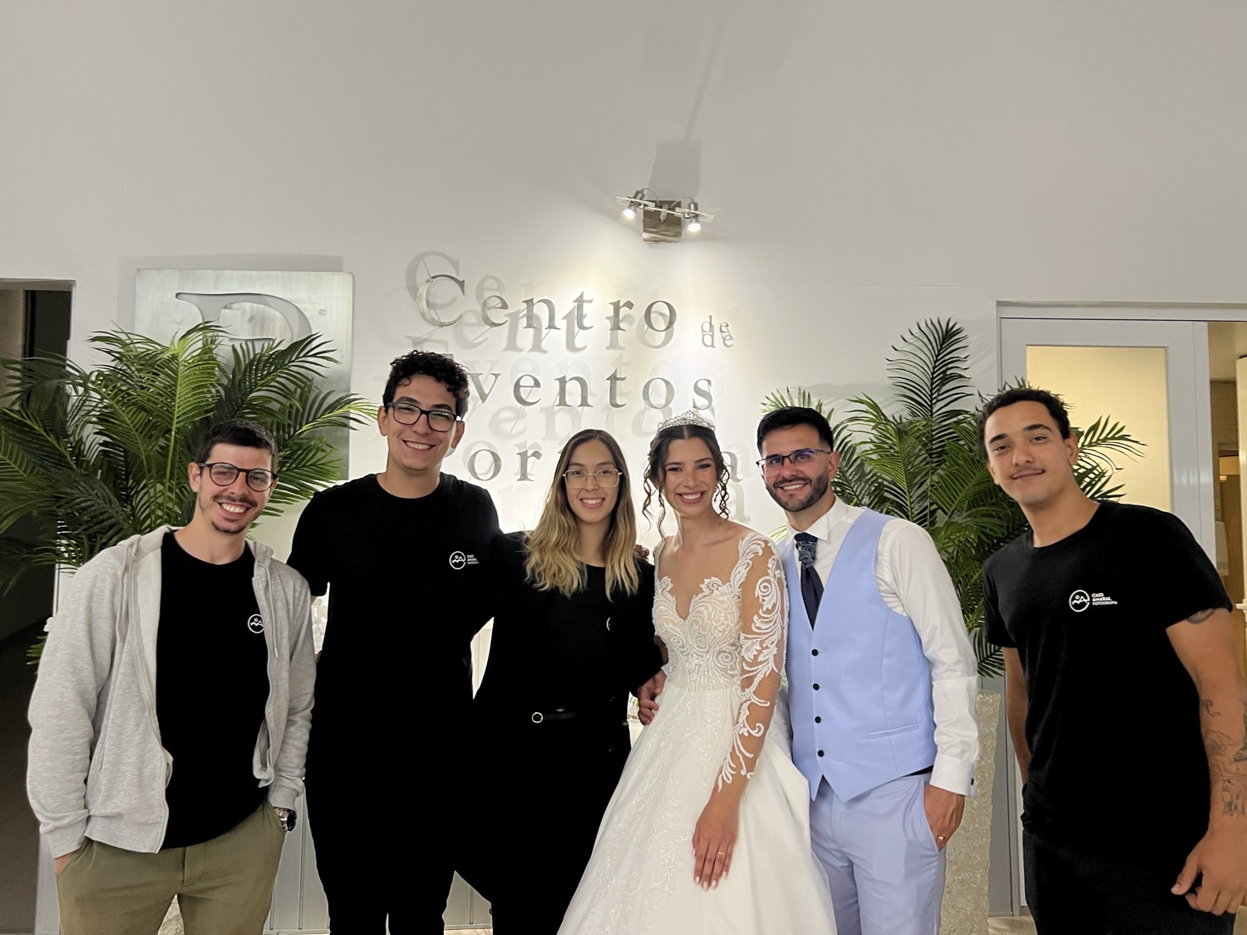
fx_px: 937
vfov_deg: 53.1
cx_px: 624
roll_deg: +0.0
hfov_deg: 67.3
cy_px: 468
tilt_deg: +4.7
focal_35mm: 26
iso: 125
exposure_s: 1/50
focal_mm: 5.7
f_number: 1.5
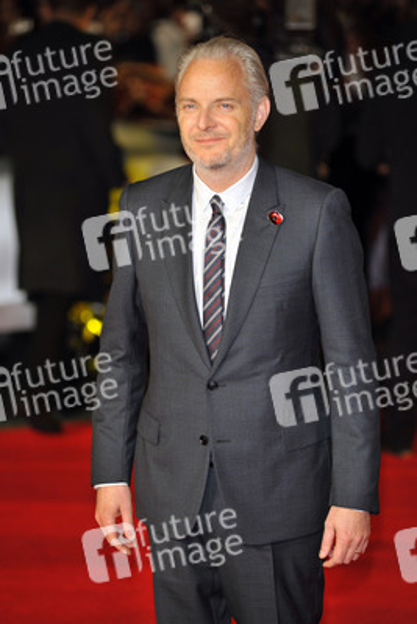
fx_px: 2691
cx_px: 208
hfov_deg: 8.9
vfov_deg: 13.2
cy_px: 312
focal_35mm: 155
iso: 800
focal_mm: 155
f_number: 4
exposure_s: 1/250
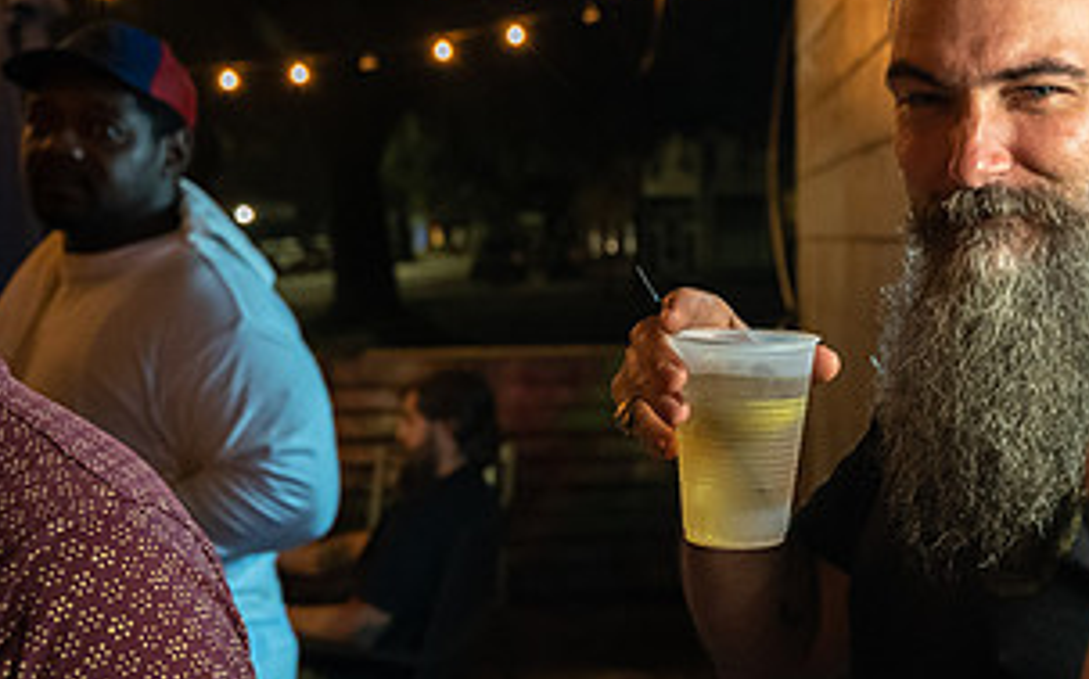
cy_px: 216
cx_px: 913
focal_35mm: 58
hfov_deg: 33.8
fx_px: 1720
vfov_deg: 22.2
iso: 3200
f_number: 2.8
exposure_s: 1/80
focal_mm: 22.7
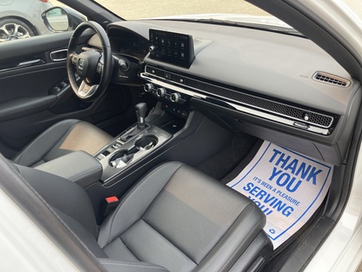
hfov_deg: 63.4
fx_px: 293
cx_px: 181
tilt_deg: -32.1
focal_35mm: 28
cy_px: 136
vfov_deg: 49.7
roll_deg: +7.0
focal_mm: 3.99
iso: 20
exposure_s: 1/122
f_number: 1.8
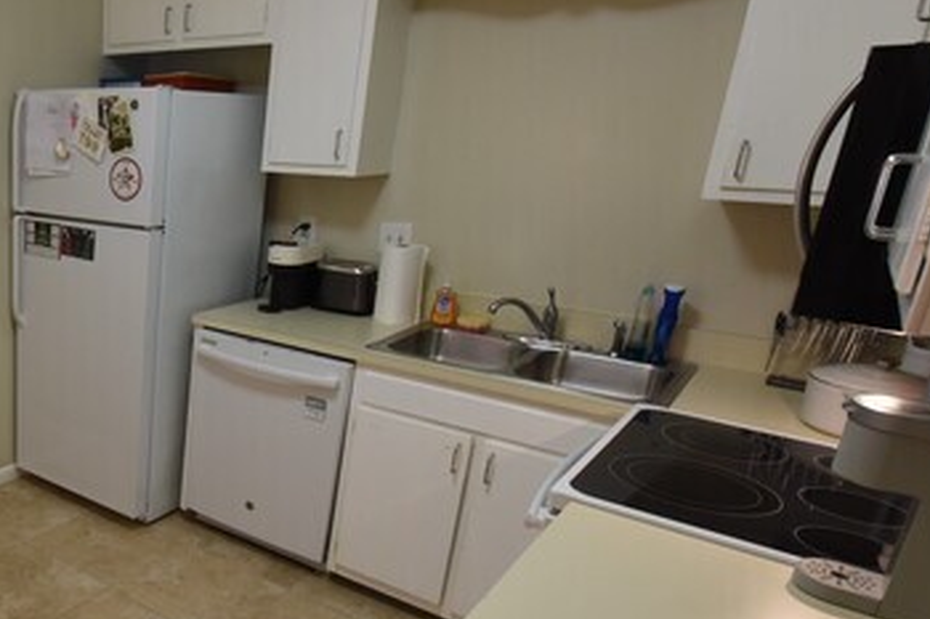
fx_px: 775
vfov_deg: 43.1
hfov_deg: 52.4
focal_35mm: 30
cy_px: 398
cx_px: 52
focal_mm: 14
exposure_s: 1/15
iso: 1400
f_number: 9
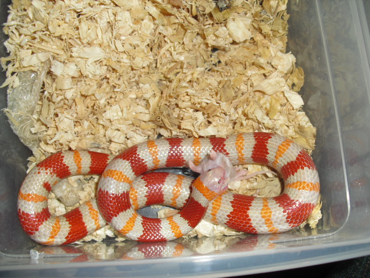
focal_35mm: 36
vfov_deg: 39.7
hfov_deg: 51.4
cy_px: 139
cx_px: 185
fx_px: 385
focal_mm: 6.3
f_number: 3.1
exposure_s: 1/60
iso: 100
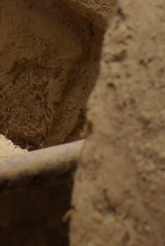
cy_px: -338
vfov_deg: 3.7
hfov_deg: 2.5
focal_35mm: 553
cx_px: -121
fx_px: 3794
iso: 100
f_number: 7.1
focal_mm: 50
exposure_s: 1/160
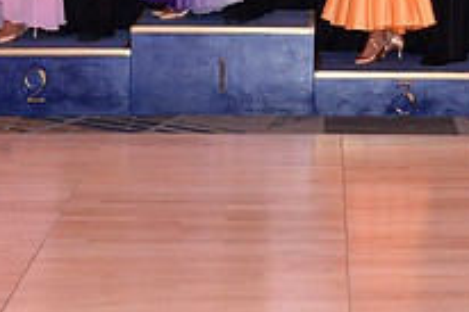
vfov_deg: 9.5
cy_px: -124
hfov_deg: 14.5
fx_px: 1835
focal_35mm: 141
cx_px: 396
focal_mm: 50
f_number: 5
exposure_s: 1/250
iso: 1600
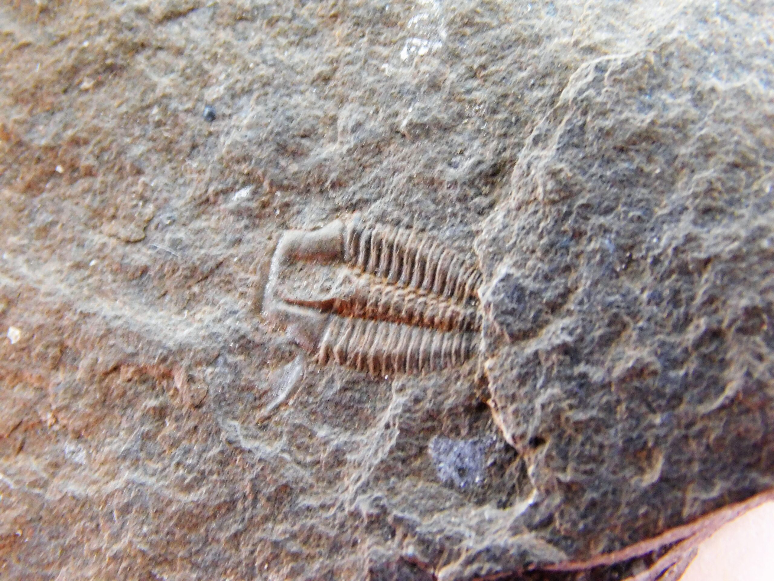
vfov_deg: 7.4
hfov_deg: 9.8
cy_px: 290
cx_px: 387
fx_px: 4517
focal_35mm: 202
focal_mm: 35.9
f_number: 5.4
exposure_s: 1/15
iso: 800
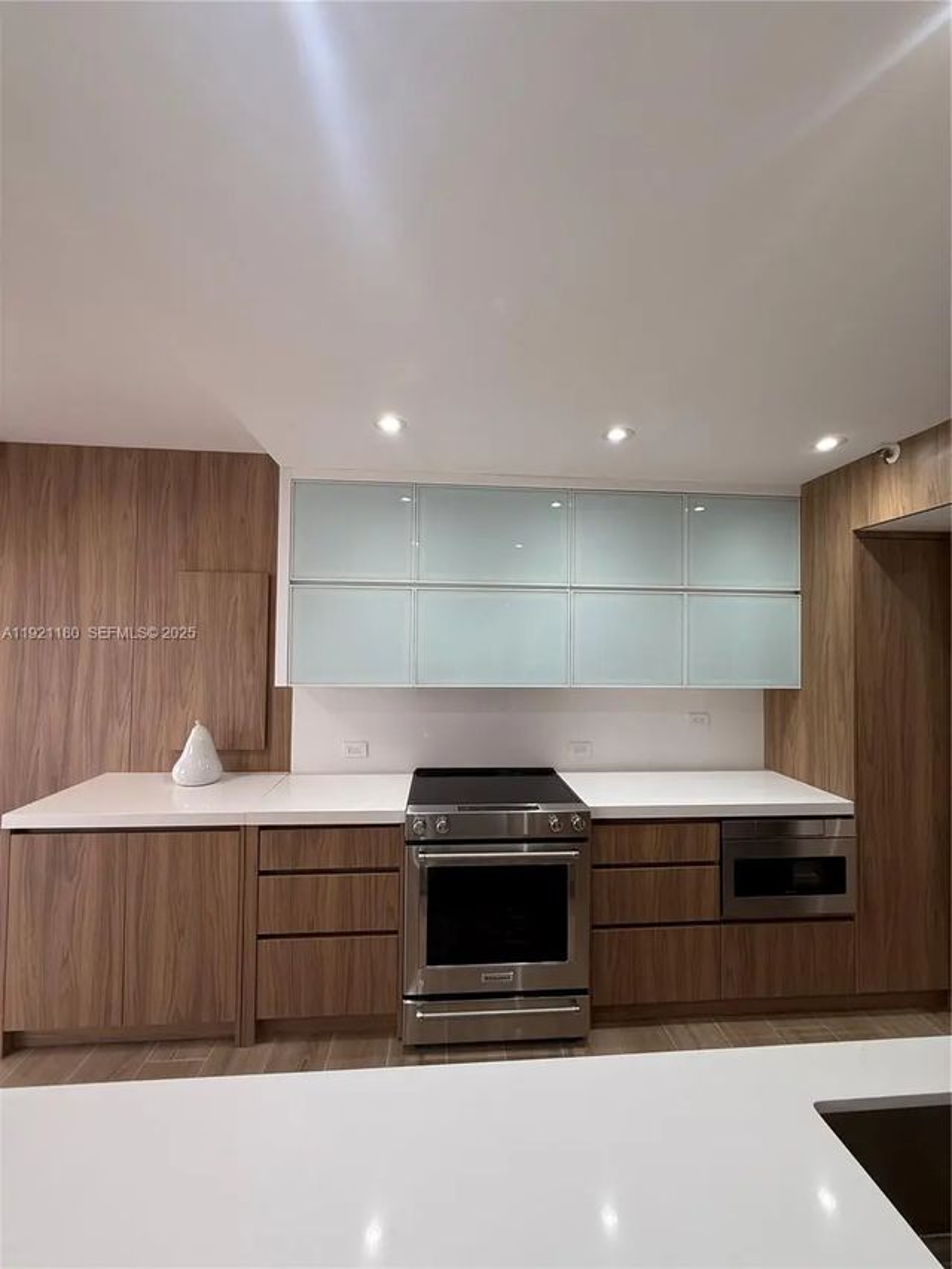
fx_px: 513
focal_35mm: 14
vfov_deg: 102.1
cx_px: 476
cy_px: 634
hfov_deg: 85.7
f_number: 2.2
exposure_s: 1/120
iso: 125
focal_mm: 2.22
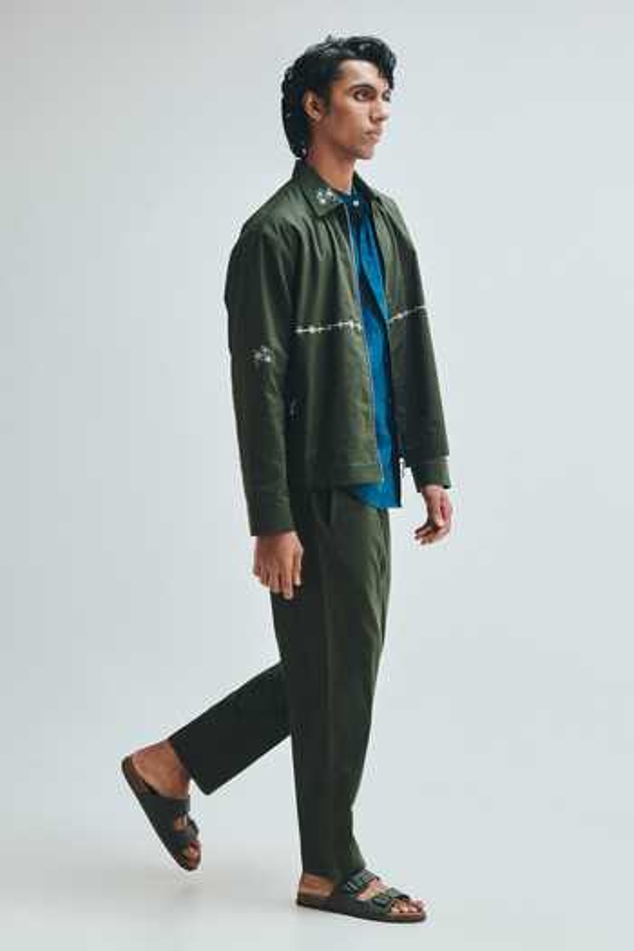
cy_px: 476
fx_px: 1585
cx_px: 317
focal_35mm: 60
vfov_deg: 33.4
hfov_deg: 22.6
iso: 400
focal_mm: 60
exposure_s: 1/125
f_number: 8
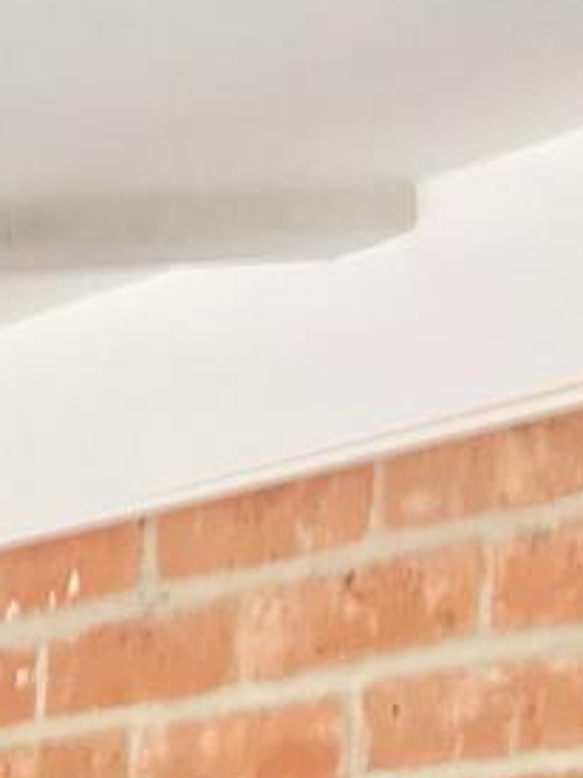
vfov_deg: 8.4
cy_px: 2017
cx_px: -1172
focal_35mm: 211
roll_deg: +1.2
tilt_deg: -11.0
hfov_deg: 6.4
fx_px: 4742
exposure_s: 1/30
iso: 25
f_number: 2.2
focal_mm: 4.15
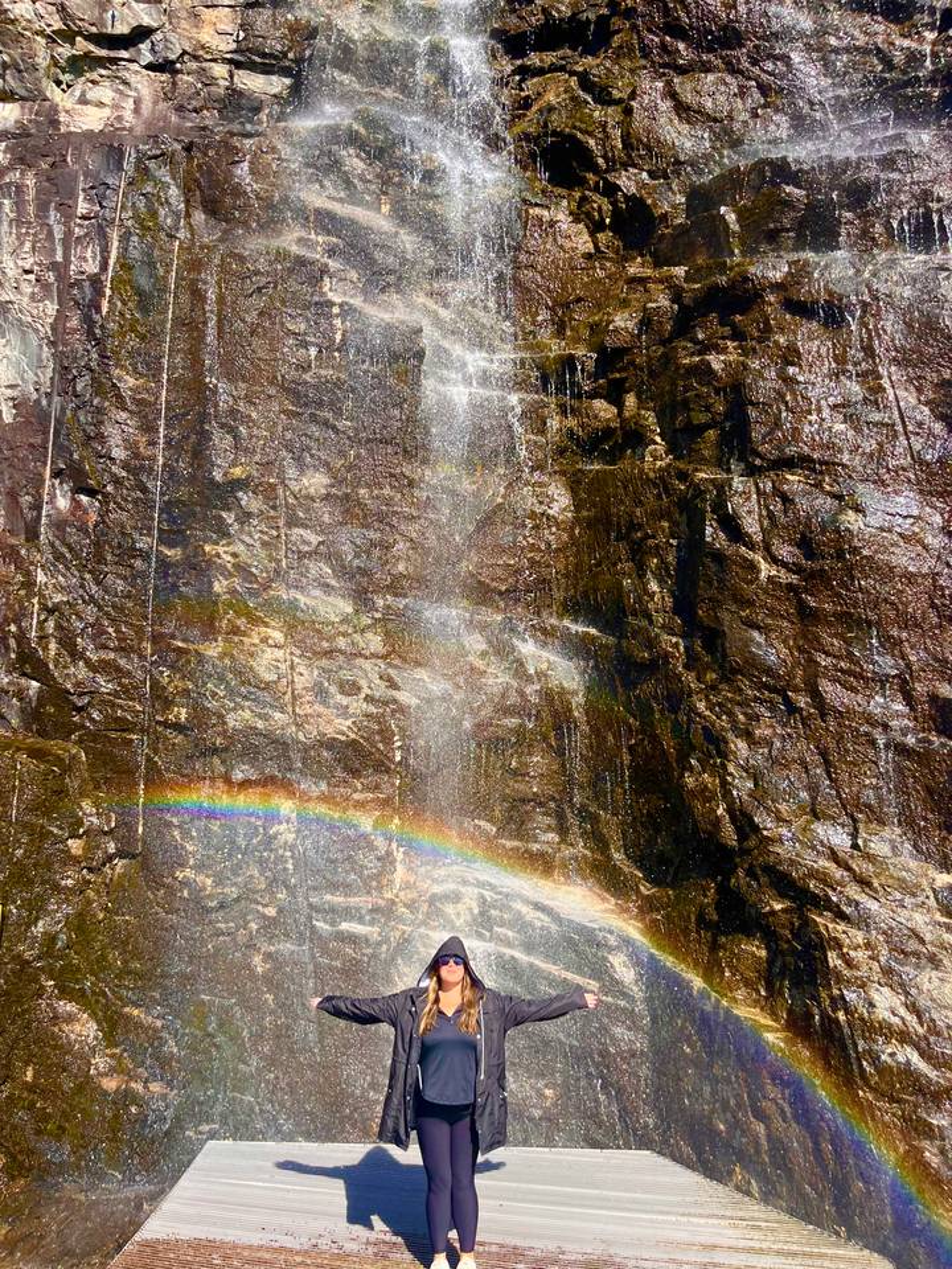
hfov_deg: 53.1
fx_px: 953
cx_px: 476
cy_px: 634
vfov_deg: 67.3
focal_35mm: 26
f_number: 1.6
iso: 50
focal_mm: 5.1
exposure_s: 1/1623
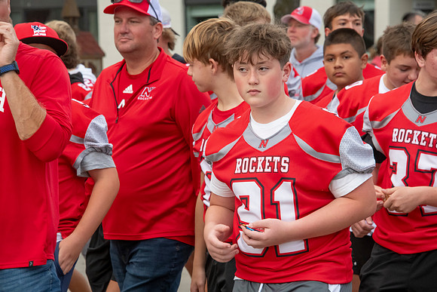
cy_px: 146
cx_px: 218
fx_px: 2428
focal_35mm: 200
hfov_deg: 10.3
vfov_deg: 6.9
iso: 3200
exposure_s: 1/320
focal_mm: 200
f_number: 11
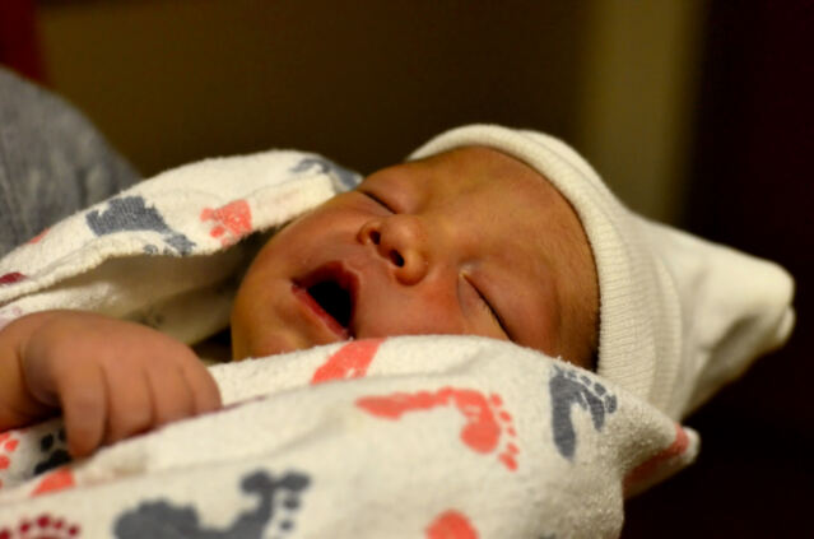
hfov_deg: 27.0
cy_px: 270
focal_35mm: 75
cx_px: 407
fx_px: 1692
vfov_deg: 18.1
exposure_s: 1/30
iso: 800
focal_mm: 50
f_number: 3.2
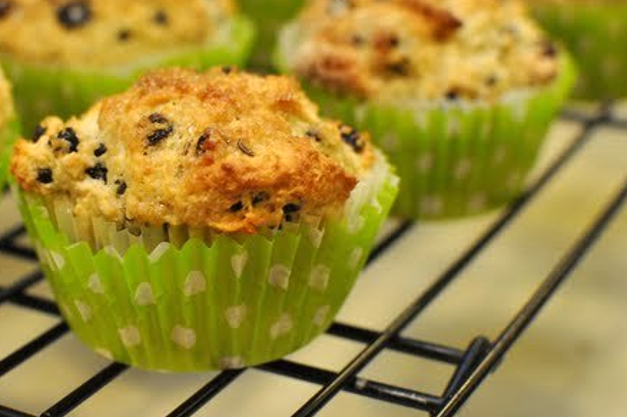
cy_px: 174
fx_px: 1335
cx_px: 196
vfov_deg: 17.7
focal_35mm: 77
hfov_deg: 26.2
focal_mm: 35
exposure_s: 1/60
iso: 800
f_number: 4
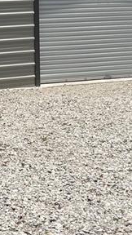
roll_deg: +2.4
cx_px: -55
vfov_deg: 21.7
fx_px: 604
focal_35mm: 97
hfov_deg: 12.0
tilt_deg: -3.5
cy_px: 44
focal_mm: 5.1
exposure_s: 1/6993
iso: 32
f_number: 1.6
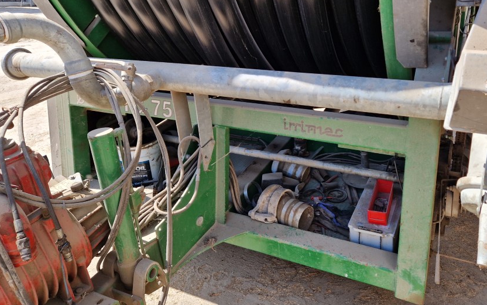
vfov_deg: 41.4
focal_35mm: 30
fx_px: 398
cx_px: 296
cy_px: 108
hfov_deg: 62.2
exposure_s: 1/522
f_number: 1.8
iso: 50
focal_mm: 5.4
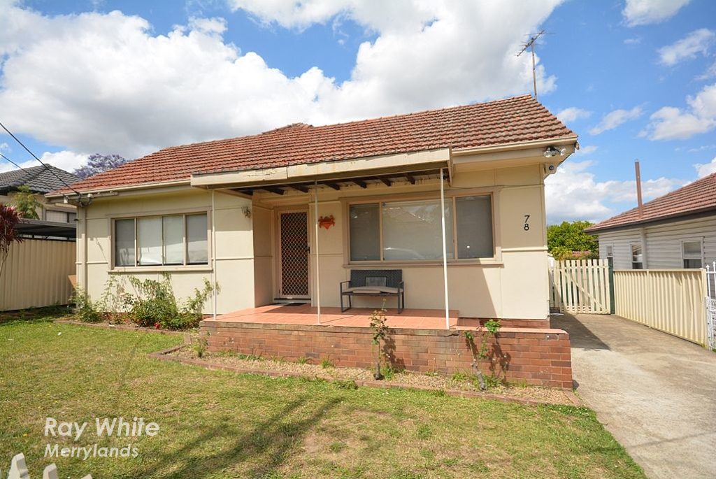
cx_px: 358
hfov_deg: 100.3
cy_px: 240
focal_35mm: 15
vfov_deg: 77.5
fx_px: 299
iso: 220
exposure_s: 1/60
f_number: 4
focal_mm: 10
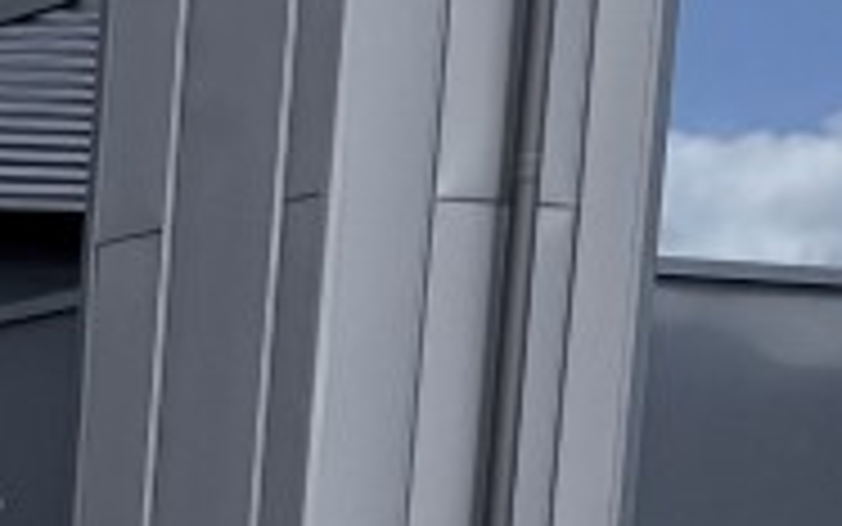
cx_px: -1774
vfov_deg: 6.2
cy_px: 1609
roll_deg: -0.3
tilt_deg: -7.3
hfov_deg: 8.7
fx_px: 4499
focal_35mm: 196
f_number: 1.78
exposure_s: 1/3021
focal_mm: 6.76
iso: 80
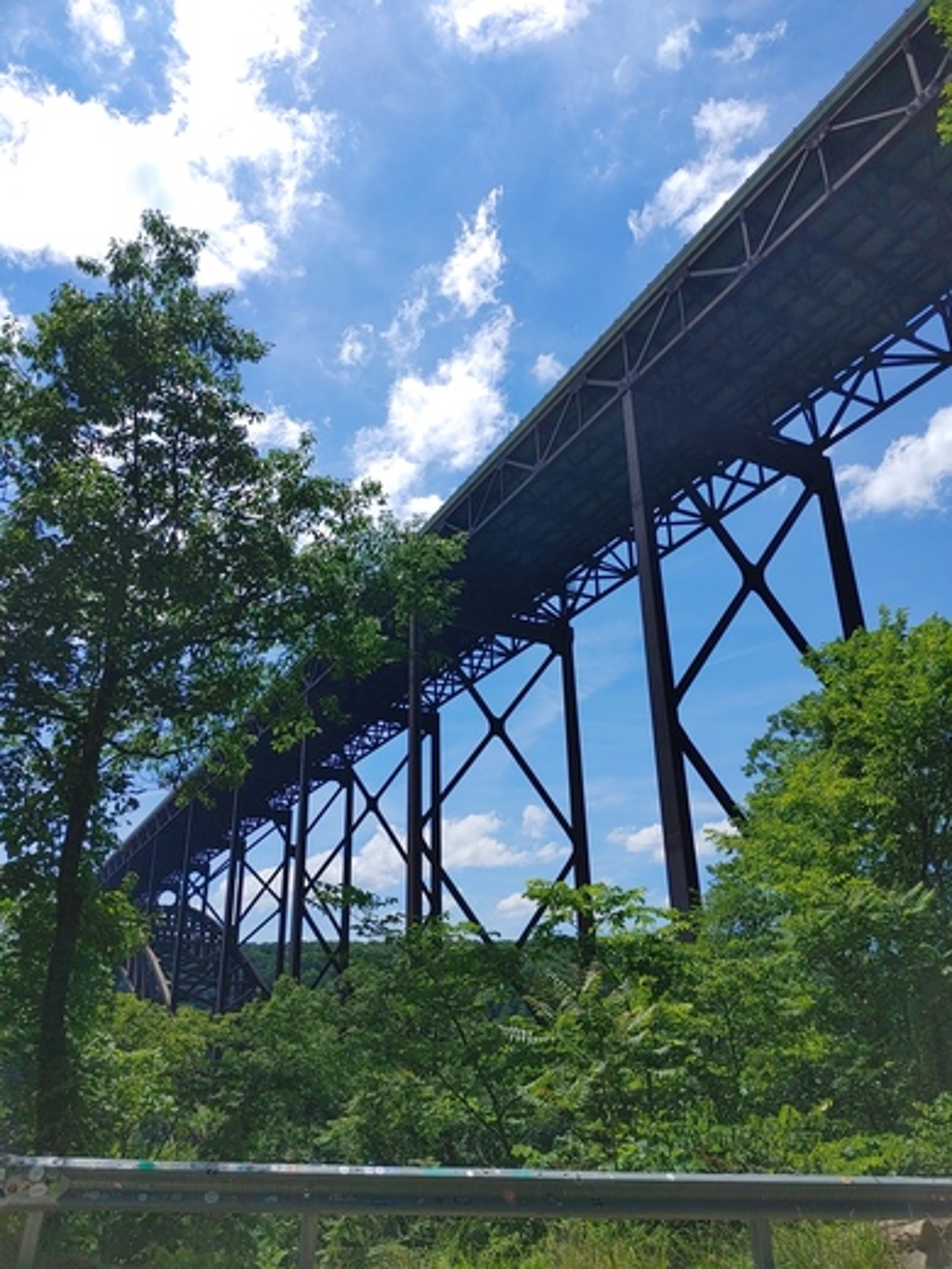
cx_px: 476
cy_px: 634
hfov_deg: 53.1
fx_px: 953
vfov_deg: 67.3
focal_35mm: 26
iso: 50
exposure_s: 1/2941
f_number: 1.8
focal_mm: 4.81
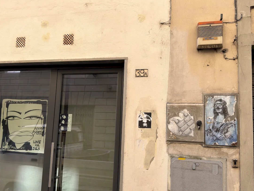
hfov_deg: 56.8
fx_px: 235
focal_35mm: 32
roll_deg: -1.7
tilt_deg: +7.5
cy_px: 100
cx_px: 134
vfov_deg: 44.1
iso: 64
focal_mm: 6.76
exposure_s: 1/657
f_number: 1.78
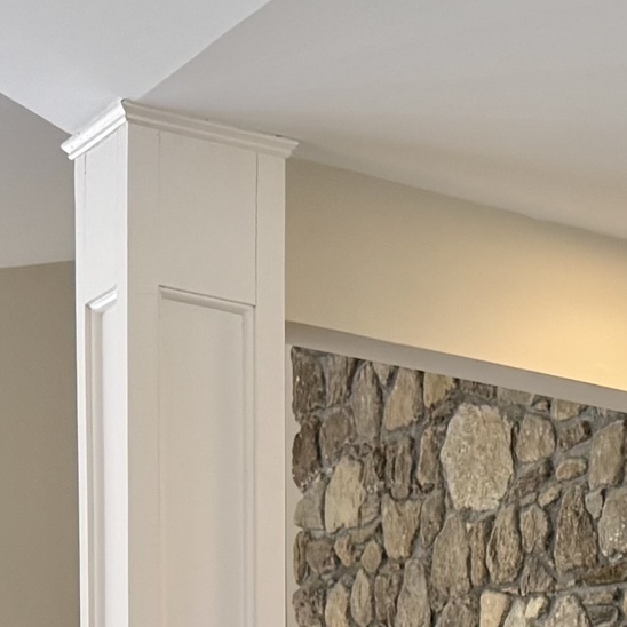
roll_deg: -1.2
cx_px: 1280
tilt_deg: -2.0
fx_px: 2439
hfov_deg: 12.7
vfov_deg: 13.2
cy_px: 1128
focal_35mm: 119
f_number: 1.78
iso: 100
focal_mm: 6.76
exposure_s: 1/120
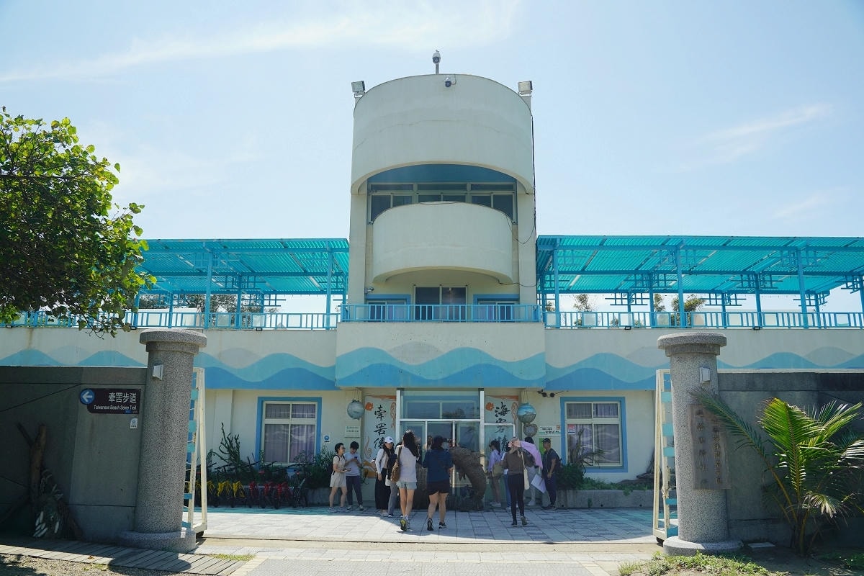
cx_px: 432
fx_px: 672
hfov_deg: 65.5
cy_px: 288
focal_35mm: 28
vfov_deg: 46.4
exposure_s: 1/125
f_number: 9
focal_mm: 28
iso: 100
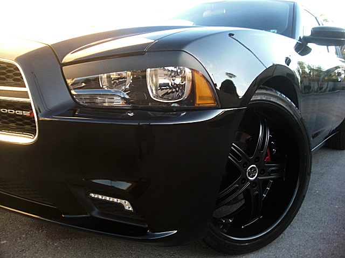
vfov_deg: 39.7
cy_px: 129
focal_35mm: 36
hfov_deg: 51.4
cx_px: 172
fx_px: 359
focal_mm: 6.3
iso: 100
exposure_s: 1/80
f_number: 2.8
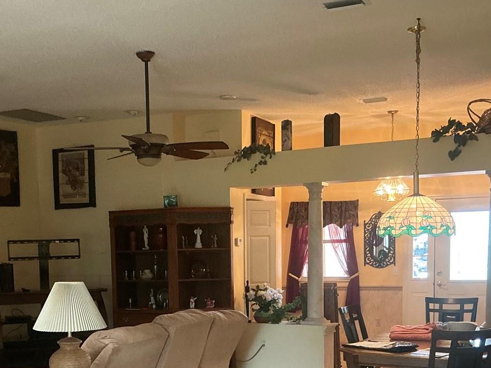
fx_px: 709
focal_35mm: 50
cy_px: 317
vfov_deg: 28.2
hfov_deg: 38.1
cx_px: 199
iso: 200
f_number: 1.8
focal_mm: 3
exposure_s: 1/60
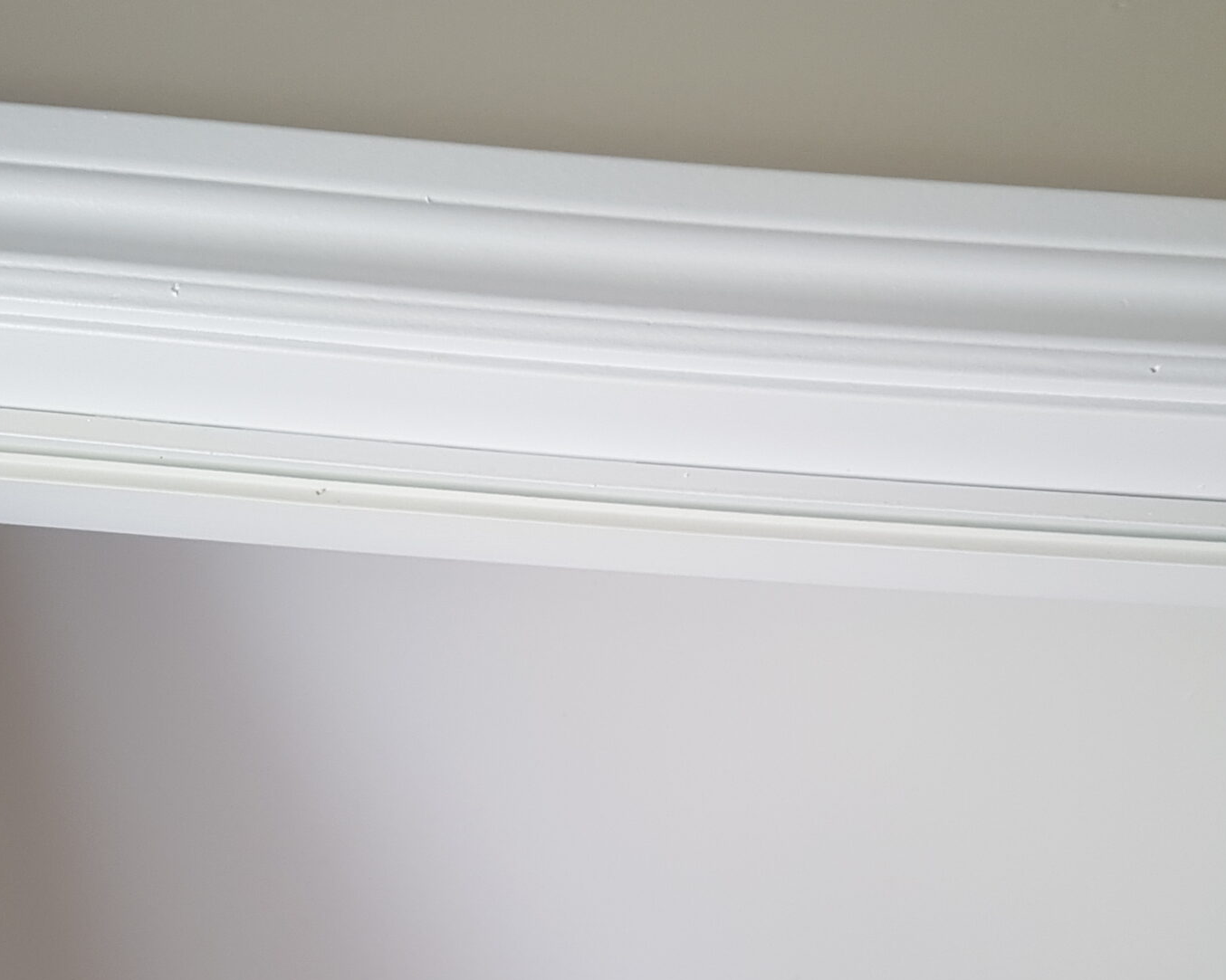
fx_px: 1742
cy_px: 724
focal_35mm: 48
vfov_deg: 31.0
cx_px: 658
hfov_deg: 38.8
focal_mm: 4.2
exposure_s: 1/60
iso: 80
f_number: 1.7
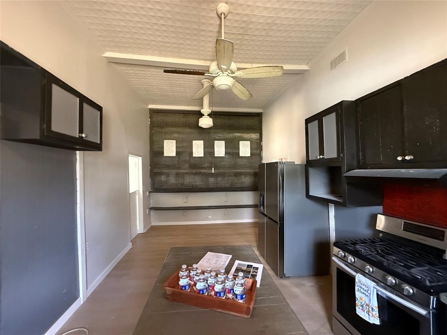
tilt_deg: +1.8
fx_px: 181
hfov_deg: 102.1
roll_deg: +0.7
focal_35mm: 14
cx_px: 224
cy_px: 168
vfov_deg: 85.7
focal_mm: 2.22
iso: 1000
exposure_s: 1/60
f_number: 2.2
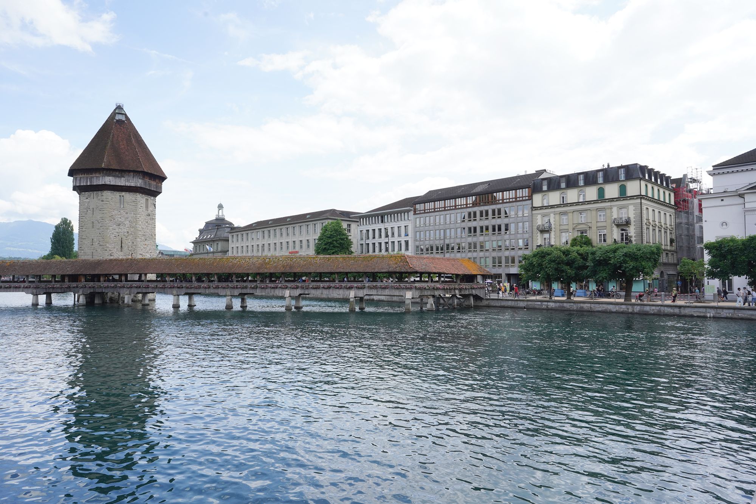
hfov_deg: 73.7
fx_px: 504
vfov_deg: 53.1
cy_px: 252
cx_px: 378
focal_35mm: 24
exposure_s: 1/320
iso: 500
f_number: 13
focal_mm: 24
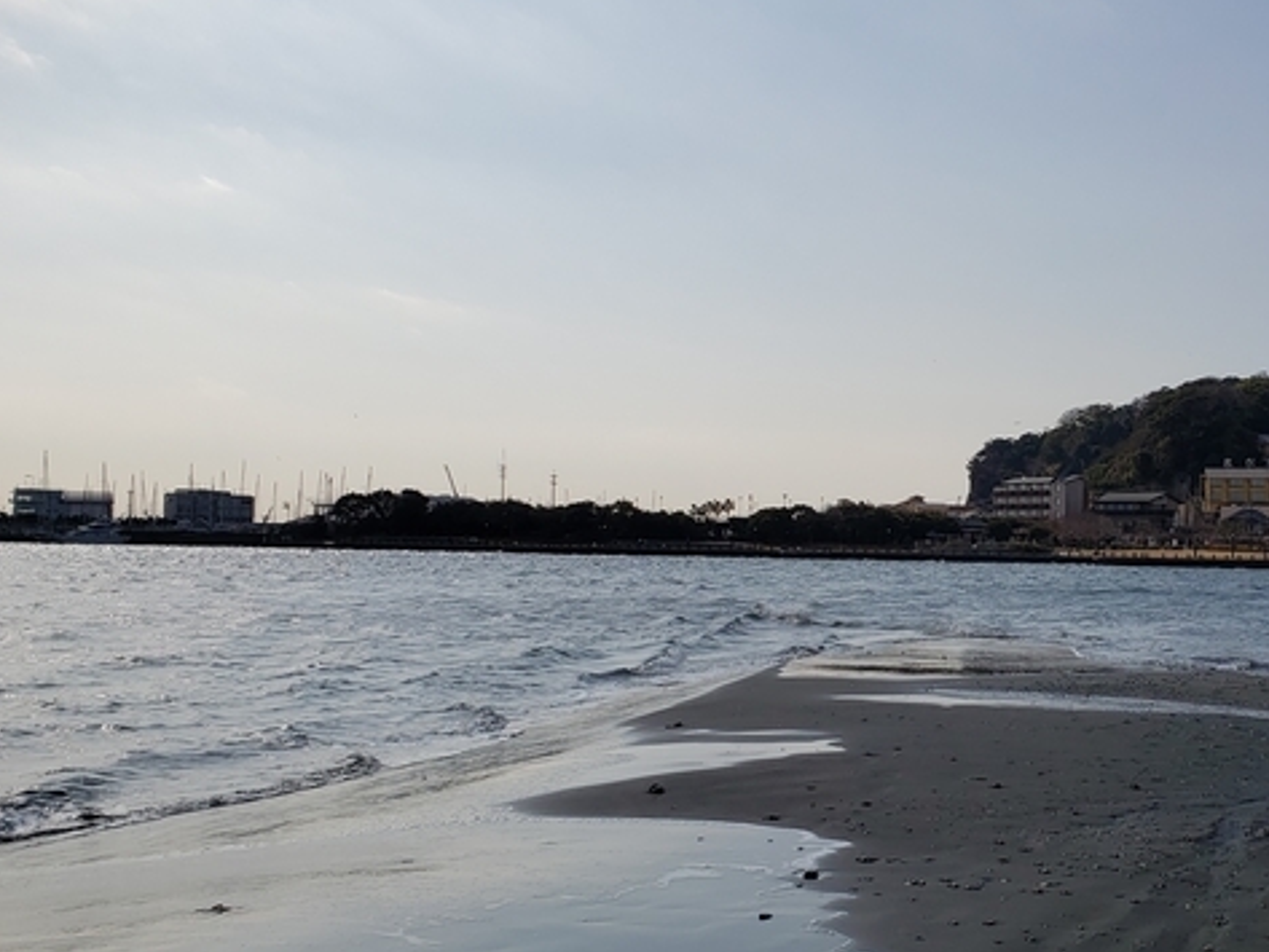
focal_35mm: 44
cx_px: 1033
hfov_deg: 41.0
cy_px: 512
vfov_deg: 32.9
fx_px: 1613
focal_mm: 4.3
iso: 50
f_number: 2.4
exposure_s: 1/4462
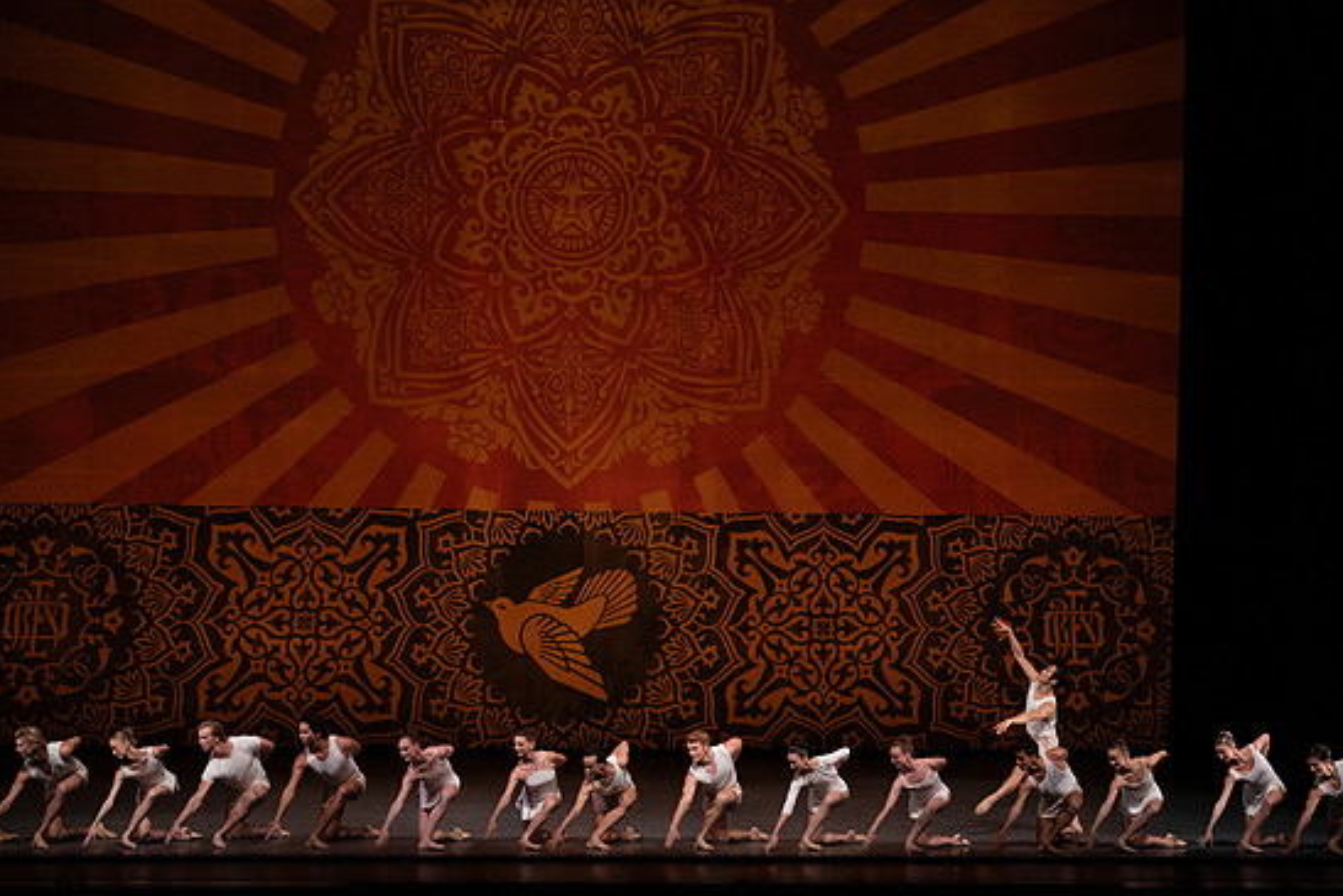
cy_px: 470
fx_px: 3955
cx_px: 668
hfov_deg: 19.3
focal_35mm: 106
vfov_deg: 12.9
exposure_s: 1/400
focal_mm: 100
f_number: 8
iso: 6400
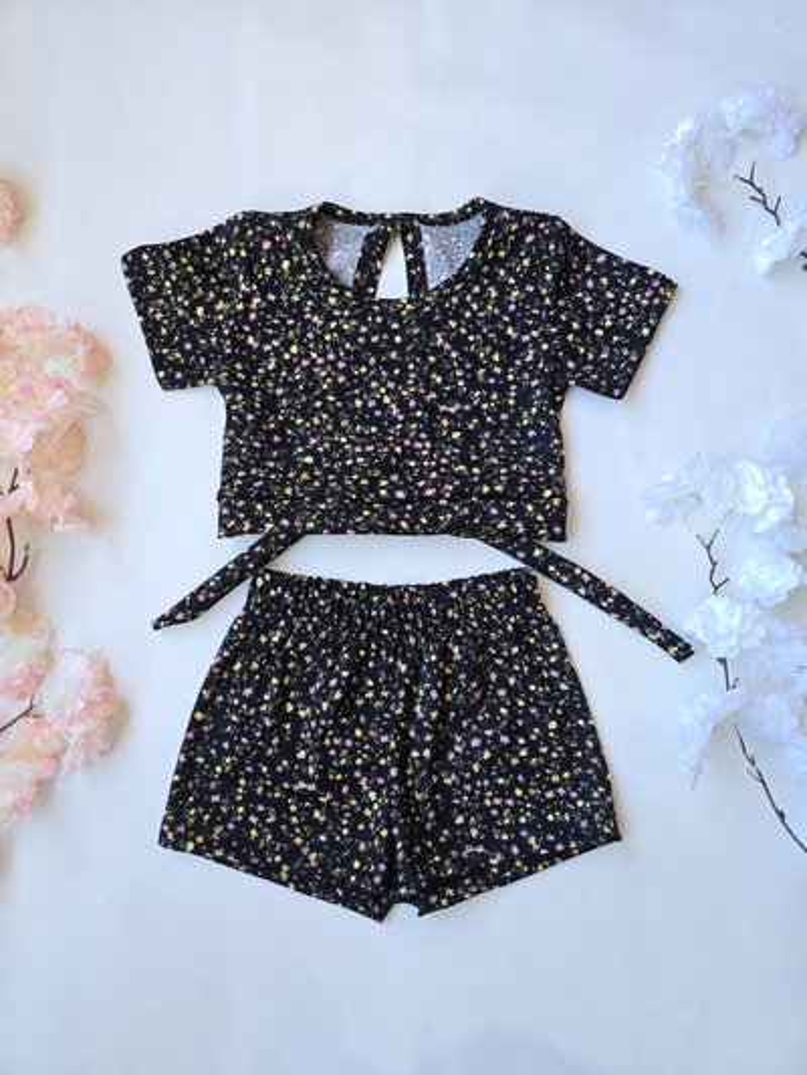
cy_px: 538
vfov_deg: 73.9
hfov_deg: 58.9
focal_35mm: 23
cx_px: 404
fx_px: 715
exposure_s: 1/180
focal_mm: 6.3
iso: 250
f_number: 1.7
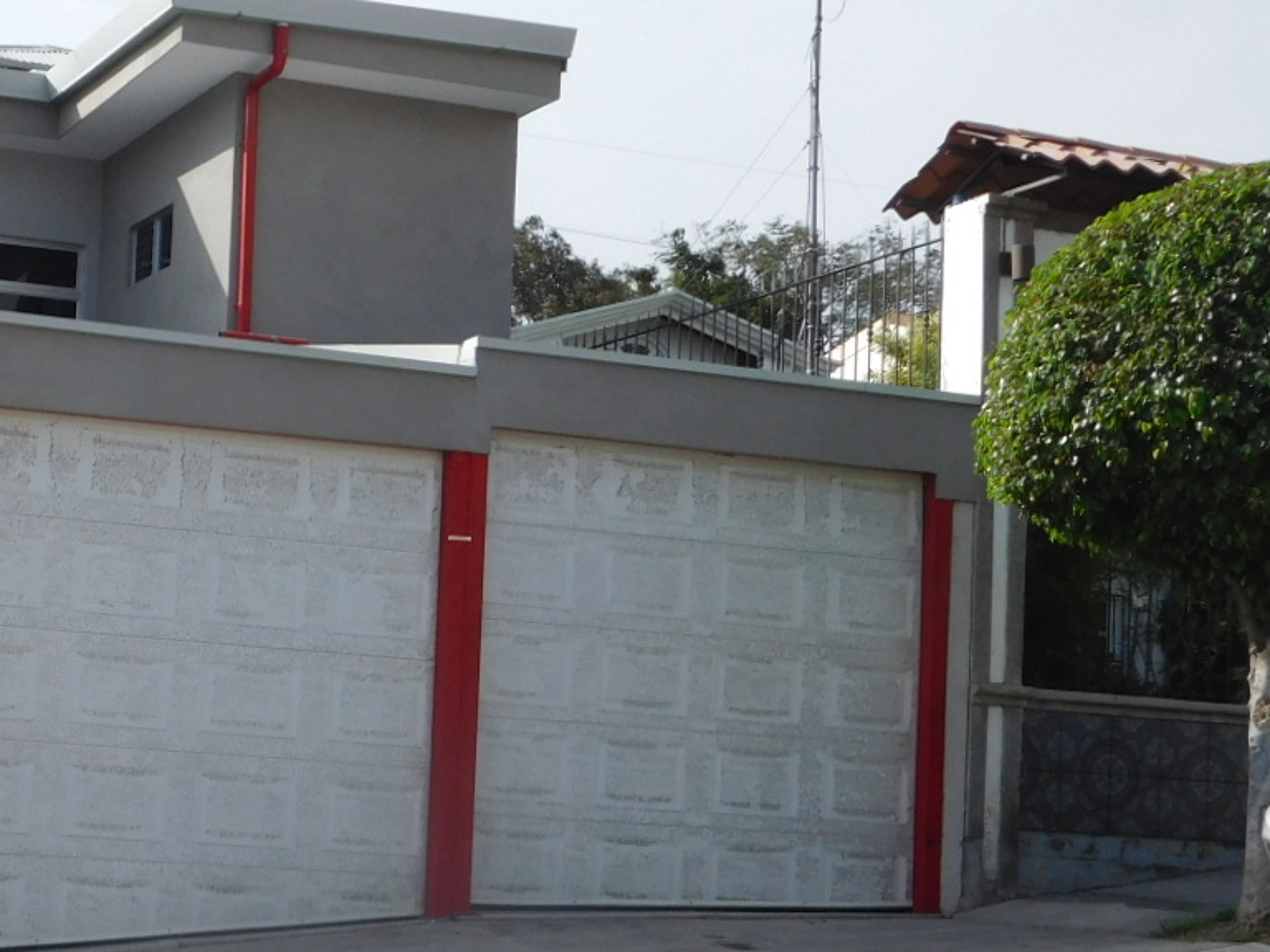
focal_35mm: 75
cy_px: 663
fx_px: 2752
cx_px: 56
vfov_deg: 19.6
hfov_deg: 25.0
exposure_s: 1/1250
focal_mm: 6.3
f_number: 3.5
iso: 125
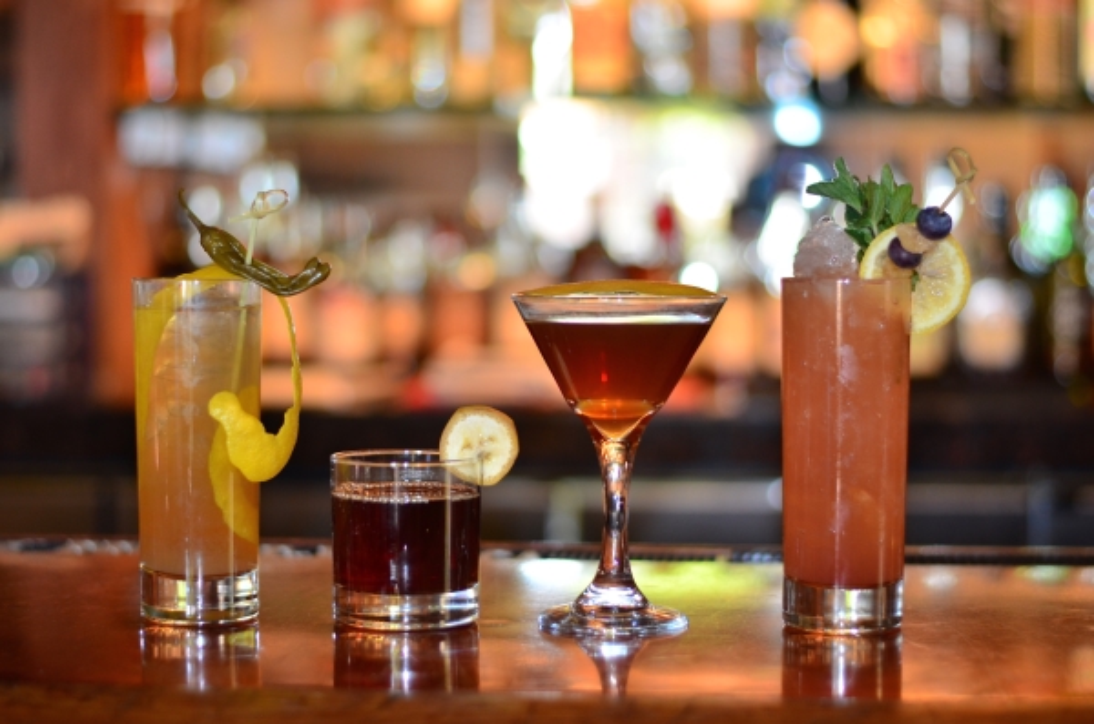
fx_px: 2274
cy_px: 362
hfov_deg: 27.1
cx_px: 547
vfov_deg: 18.1
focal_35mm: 75
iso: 400
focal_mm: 50
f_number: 1.8
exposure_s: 1/100
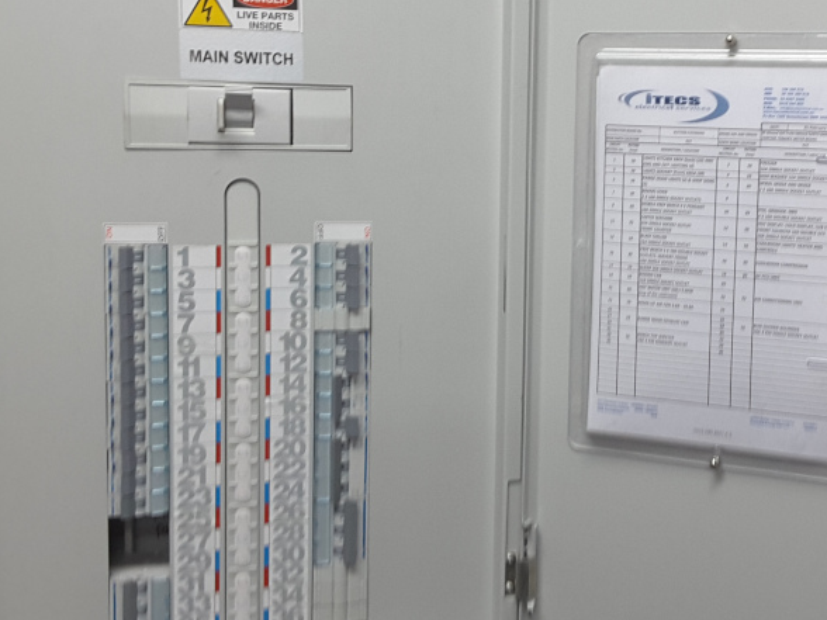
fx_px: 1290
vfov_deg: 26.9
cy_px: 218
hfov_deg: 35.1
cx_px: 578
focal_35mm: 54
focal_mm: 2.9
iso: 64
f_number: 1.9
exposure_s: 1/33
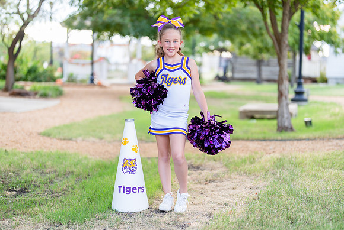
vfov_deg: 25.4
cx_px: 181
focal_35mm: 54
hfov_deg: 37.1
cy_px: 122
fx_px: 513
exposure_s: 1/400
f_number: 1.2
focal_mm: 50
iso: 100
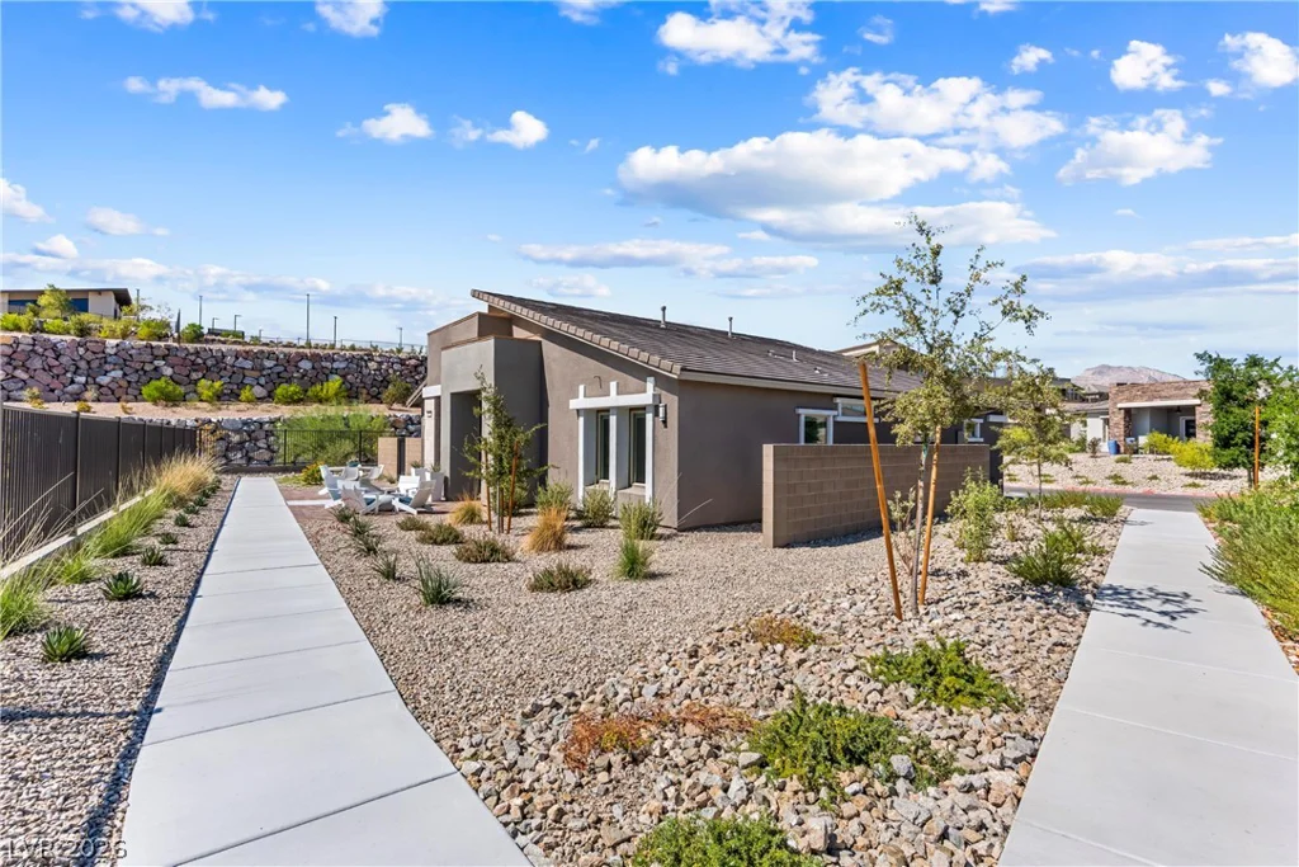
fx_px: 613
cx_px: 650
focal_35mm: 17
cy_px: 434
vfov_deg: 70.5
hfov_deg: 93.3
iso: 400
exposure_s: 1/8000
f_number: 8
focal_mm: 17
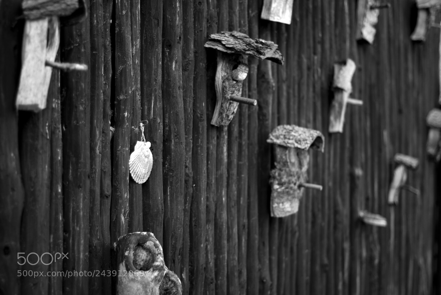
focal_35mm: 75
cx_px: 220
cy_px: 148
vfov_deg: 18.2
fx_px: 920
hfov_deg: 27.0
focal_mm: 50
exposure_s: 1/100
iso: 100
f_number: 1.8
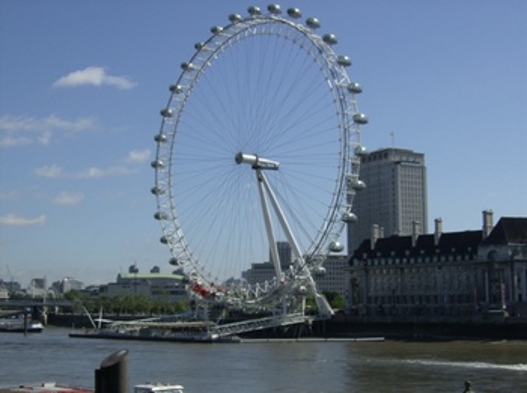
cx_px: 264
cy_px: 196
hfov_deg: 34.4
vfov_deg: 26.0
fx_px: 851
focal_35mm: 56
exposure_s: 1/890
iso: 100
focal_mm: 9.3
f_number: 5.6
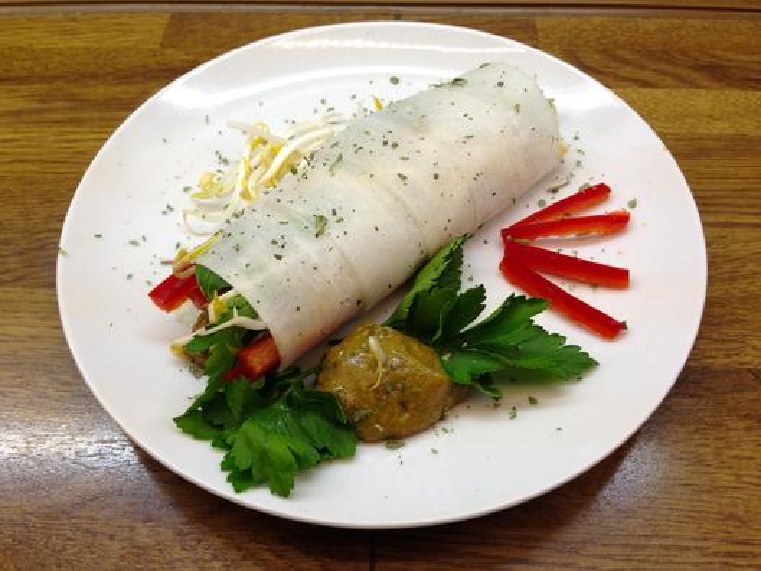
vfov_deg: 42.9
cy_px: 286
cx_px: 380
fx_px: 725
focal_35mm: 33
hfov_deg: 55.4
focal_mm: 4.12
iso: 50
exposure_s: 1/30
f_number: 2.4
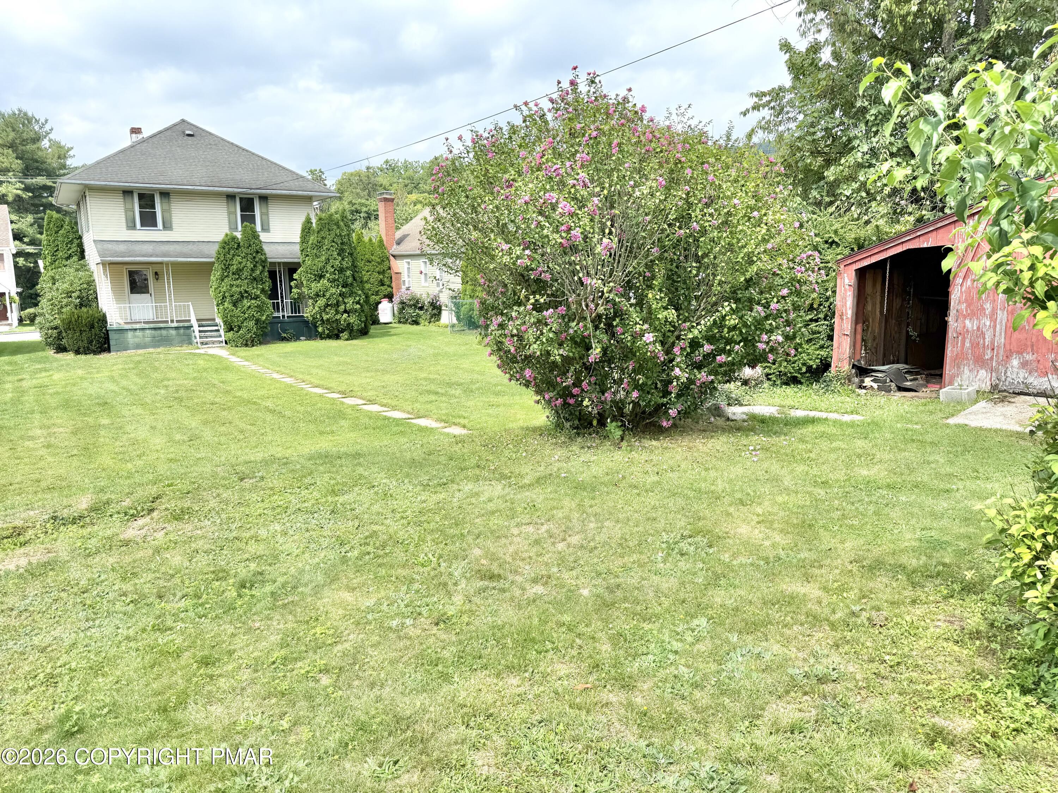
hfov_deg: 71.6
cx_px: 529
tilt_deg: -11.3
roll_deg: +1.0
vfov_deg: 56.8
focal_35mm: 24
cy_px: 396
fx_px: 734
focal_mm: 6.76
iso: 80
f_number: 1.78
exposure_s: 1/2370
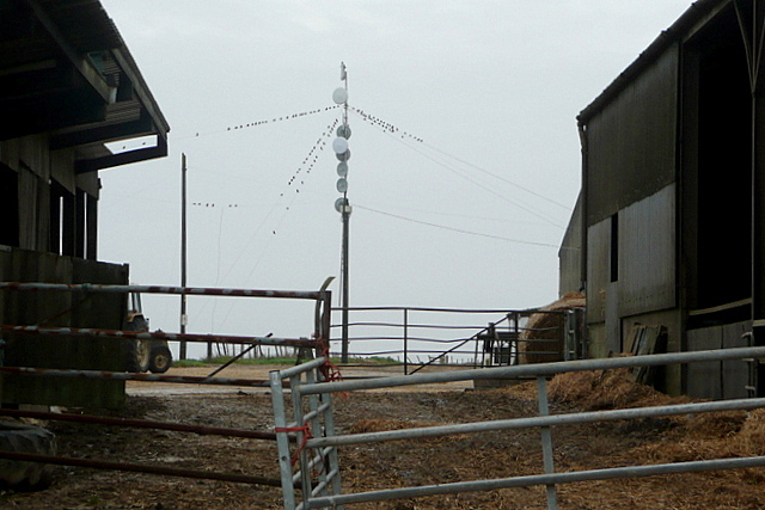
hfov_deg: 18.3
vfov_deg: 12.2
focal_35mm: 112
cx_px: 382
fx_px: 2380
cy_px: 255
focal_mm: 18.4
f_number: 4.7
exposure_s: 1/100
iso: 100
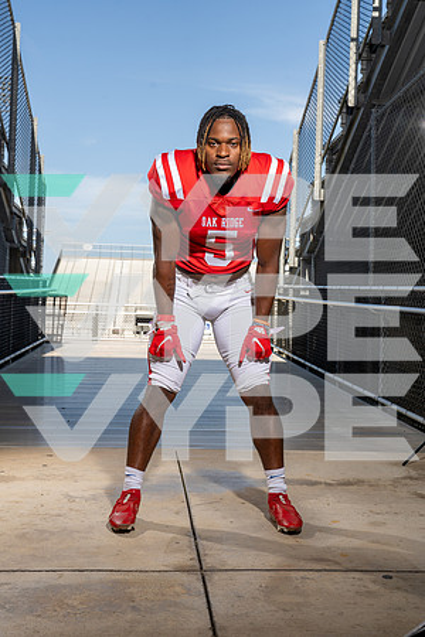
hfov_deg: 31.2
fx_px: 761
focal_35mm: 43
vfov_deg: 45.4
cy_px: 318
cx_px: 212
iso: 160
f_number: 8
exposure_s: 1/250
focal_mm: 43
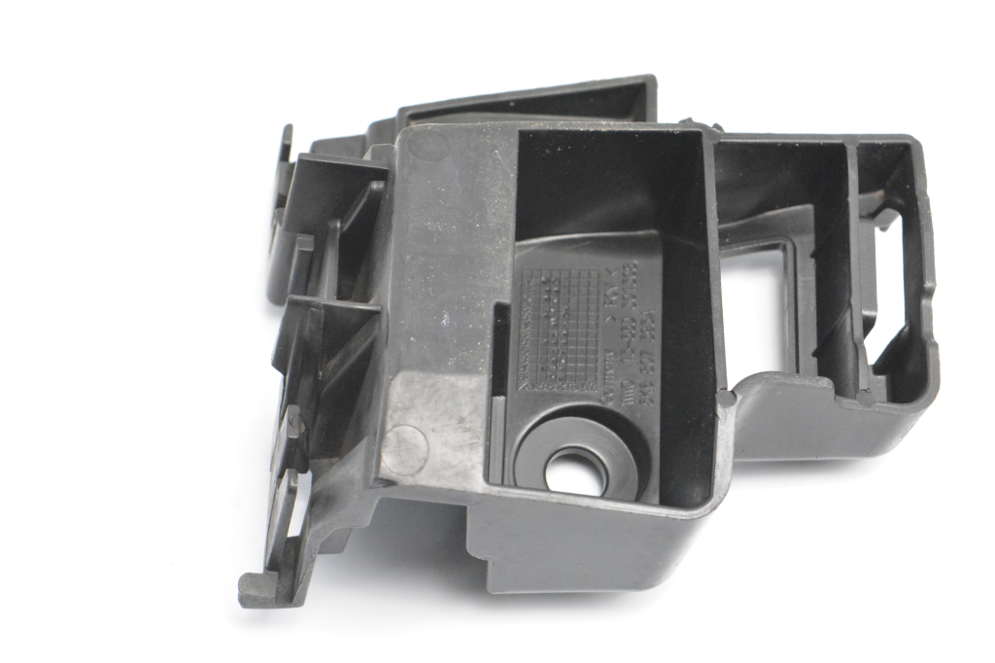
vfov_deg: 16.5
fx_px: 2279
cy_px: 332
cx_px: 498
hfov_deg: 24.6
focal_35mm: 82
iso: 6400
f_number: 9
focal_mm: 55
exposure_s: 1/320
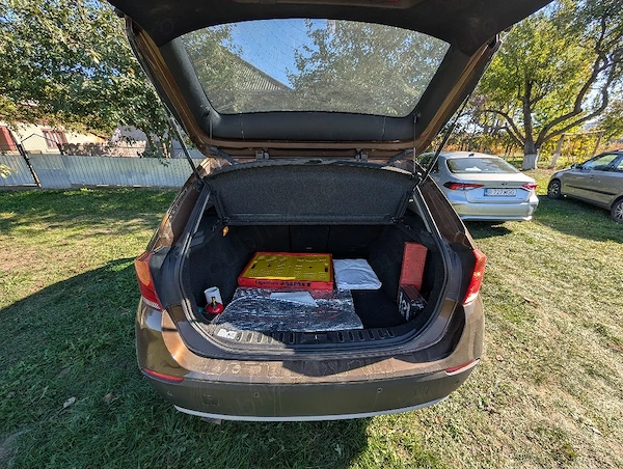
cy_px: 234
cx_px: 312
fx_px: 216
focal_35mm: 12
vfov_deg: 94.7
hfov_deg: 110.4
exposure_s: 1/1111
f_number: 1.7
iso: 52
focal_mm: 2.02
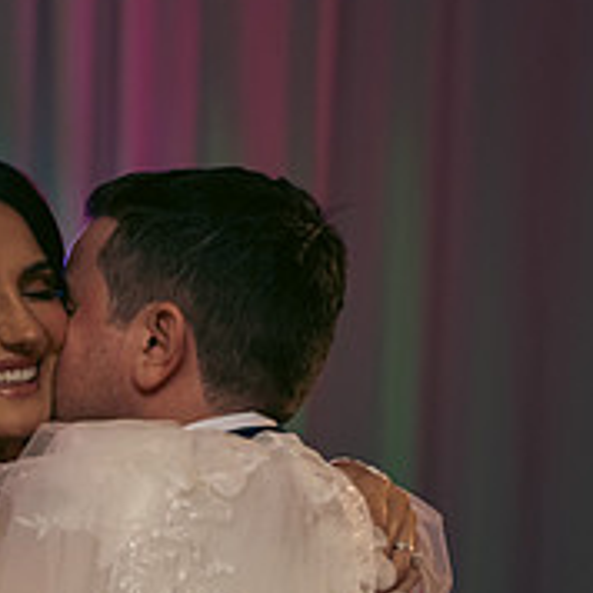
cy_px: 595
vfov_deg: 9.0
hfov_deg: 8.9
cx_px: -90
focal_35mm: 194
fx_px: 3760
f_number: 3.5
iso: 640
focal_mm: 70
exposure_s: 1/160
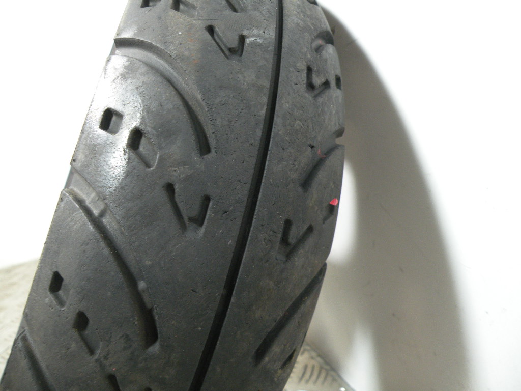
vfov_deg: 51.4
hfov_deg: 65.3
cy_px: 196
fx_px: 406
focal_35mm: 27
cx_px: 260
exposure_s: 1/64.3
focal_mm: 4.7
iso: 201
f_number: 2.8
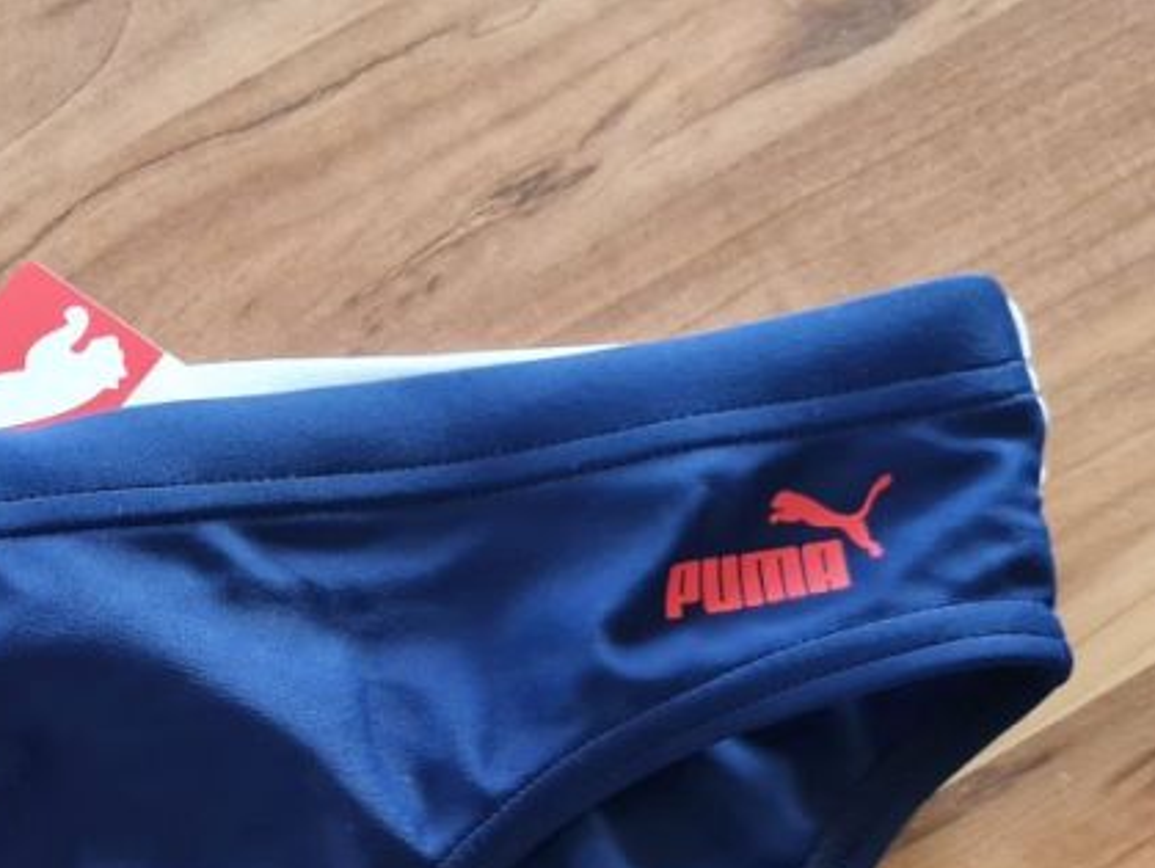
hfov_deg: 29.0
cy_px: 986
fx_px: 2070
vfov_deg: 22.2
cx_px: -25
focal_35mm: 62
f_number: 1.8
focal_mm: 5.4
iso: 400
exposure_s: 1/50
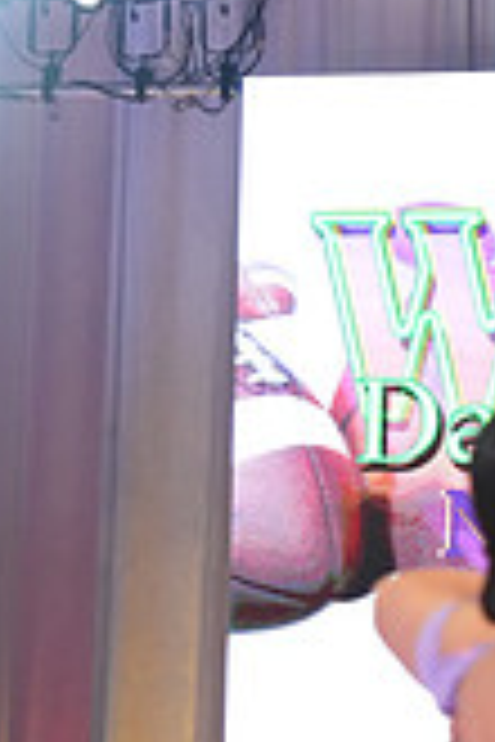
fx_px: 5713
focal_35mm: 277
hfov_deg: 4.9
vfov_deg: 7.3
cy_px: 1016
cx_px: 772
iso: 3200
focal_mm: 79
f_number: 4
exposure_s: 1/500
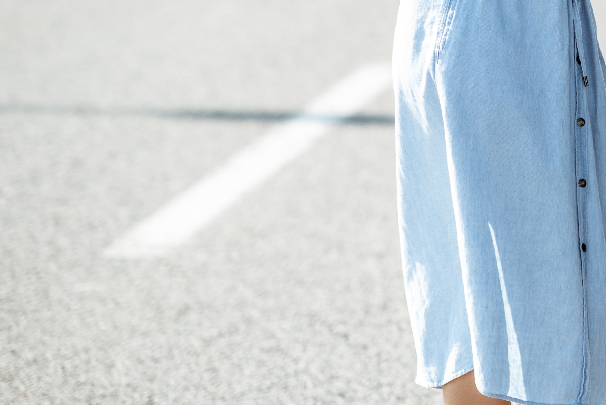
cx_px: 788
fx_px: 3906
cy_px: -59
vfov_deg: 5.9
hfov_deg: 8.7
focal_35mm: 232
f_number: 2.2
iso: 100
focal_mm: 85
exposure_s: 1/1000
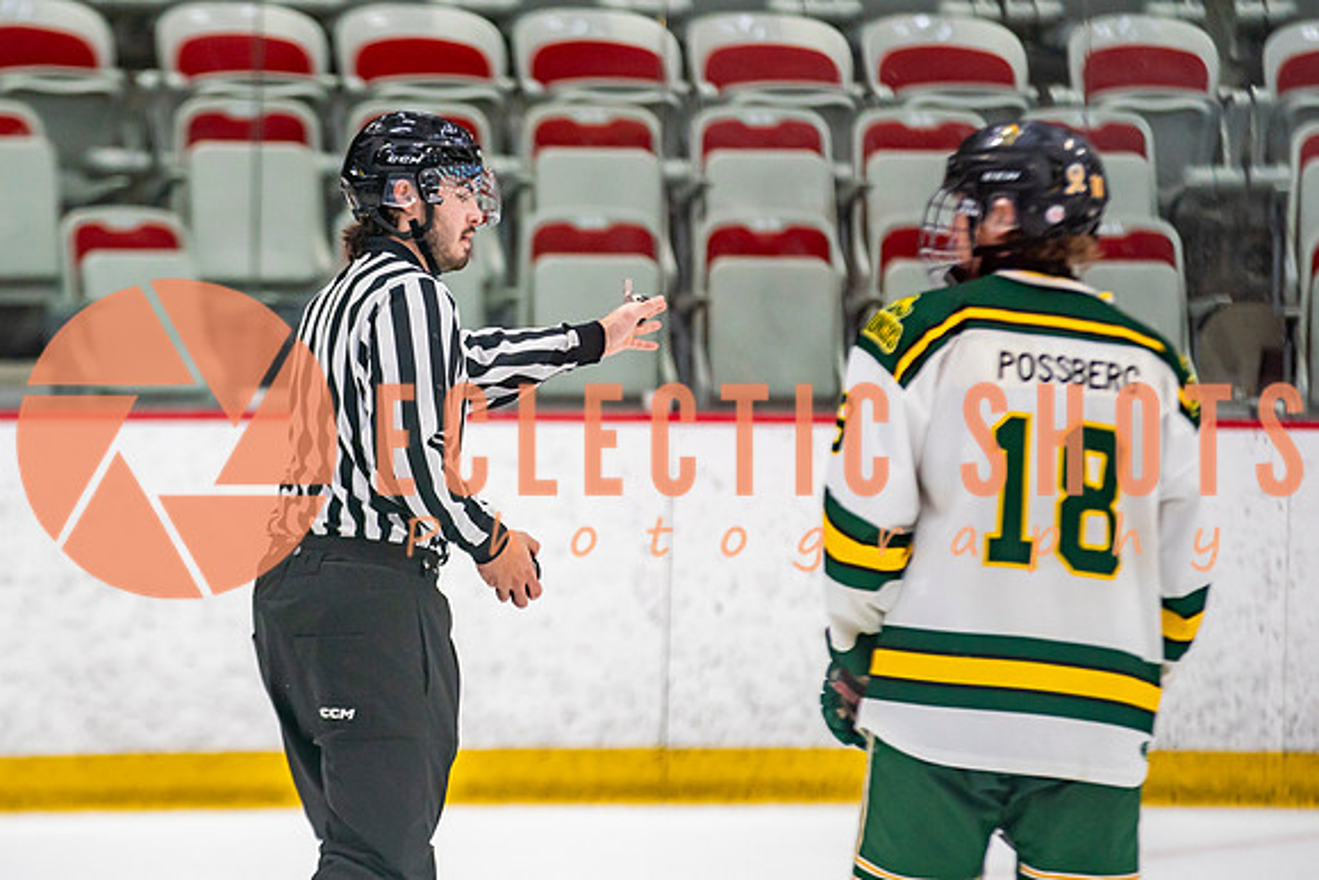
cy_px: 489
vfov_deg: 4.5
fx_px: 11101
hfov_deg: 6.8
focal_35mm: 303
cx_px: 420
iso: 1000
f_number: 2.8
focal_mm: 190
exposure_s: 1/640
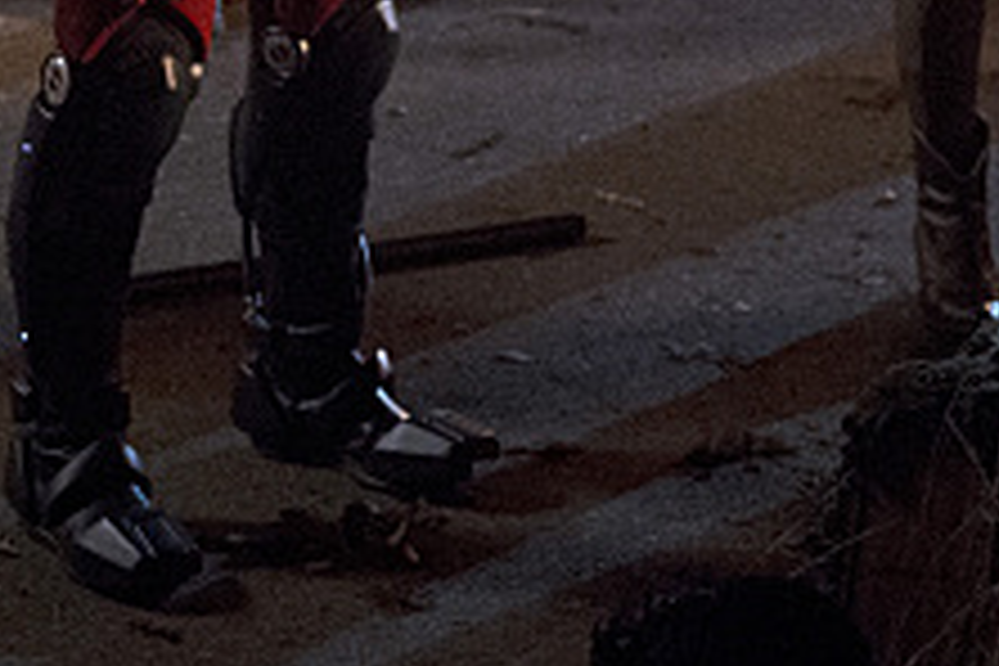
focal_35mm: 202
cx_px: 819
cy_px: -497
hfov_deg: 10.2
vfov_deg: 6.7
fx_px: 5605
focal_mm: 56
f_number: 2.8
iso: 5000
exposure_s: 1/125
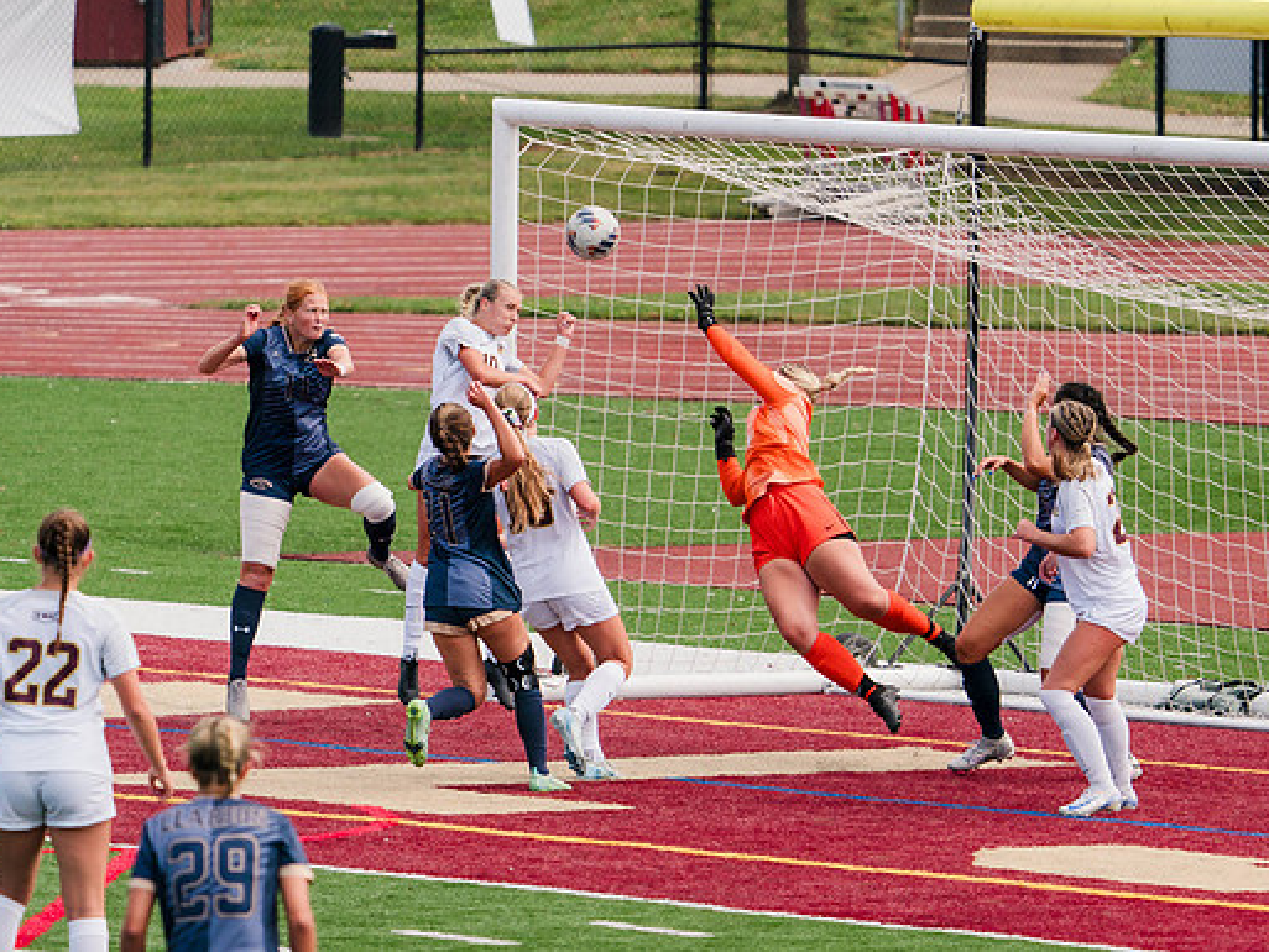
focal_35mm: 475
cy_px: 528
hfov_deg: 4.2
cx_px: 719
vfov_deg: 3.1
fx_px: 17417
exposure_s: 1/1600
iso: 500
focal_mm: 341
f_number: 6.3
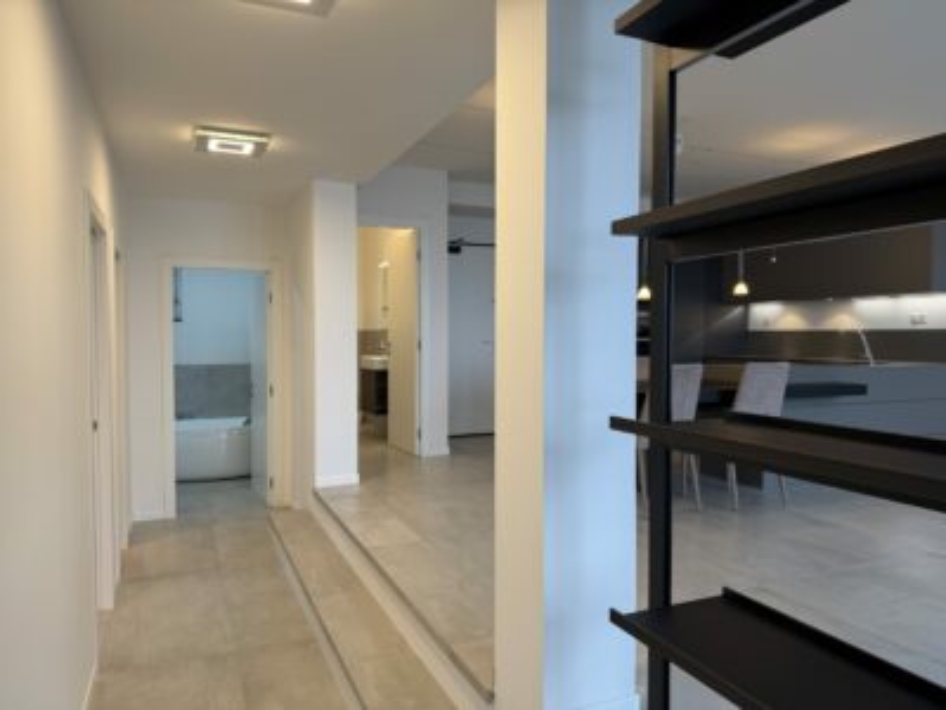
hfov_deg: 71.6
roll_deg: -0.1
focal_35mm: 24
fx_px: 656
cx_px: 473
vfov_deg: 56.8
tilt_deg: -1.7
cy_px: 355
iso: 100
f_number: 1.78
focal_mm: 6.76
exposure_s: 1/100
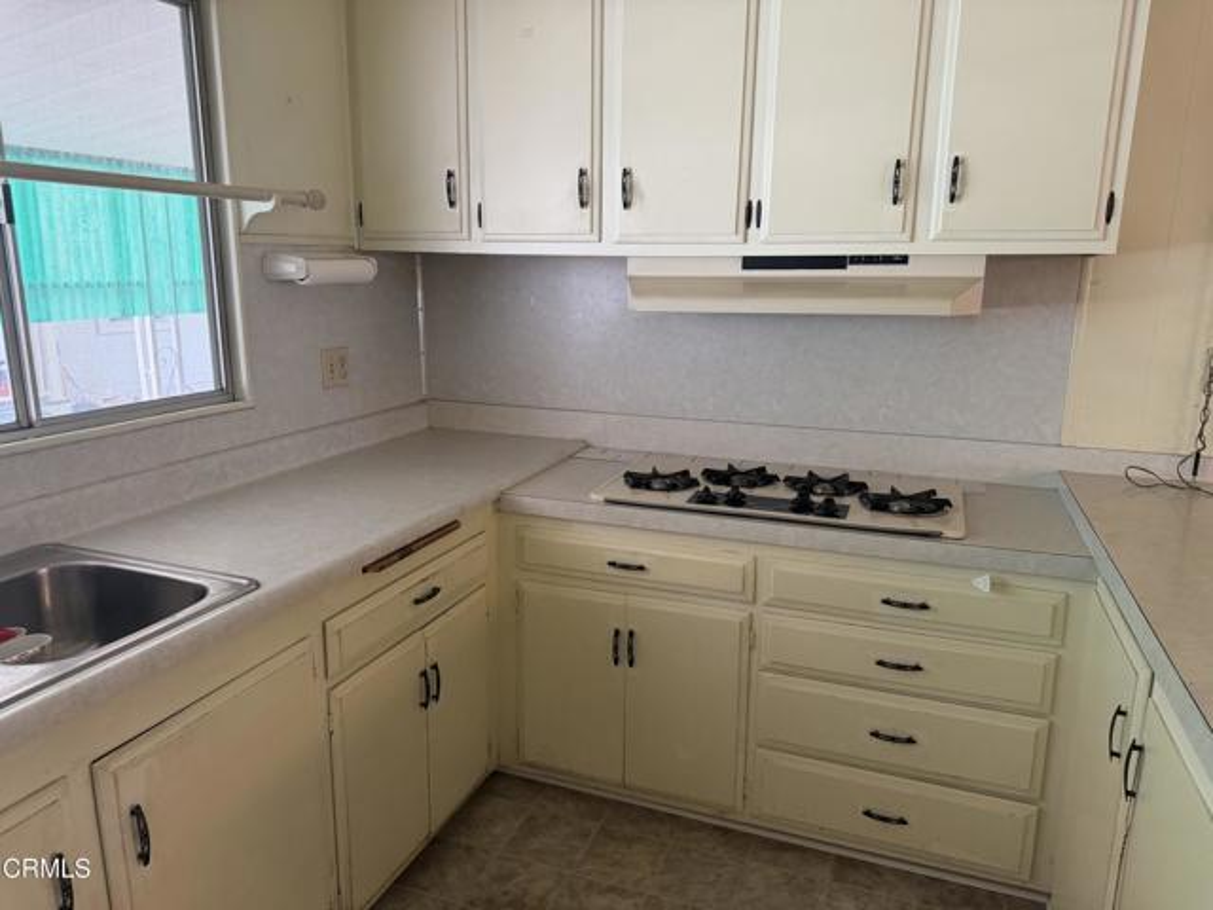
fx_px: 841
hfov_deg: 71.6
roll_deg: -0.1
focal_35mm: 24
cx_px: 606
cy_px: 455
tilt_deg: -12.3
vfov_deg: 56.8
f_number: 1.78
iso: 200
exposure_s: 1/156
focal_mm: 6.76
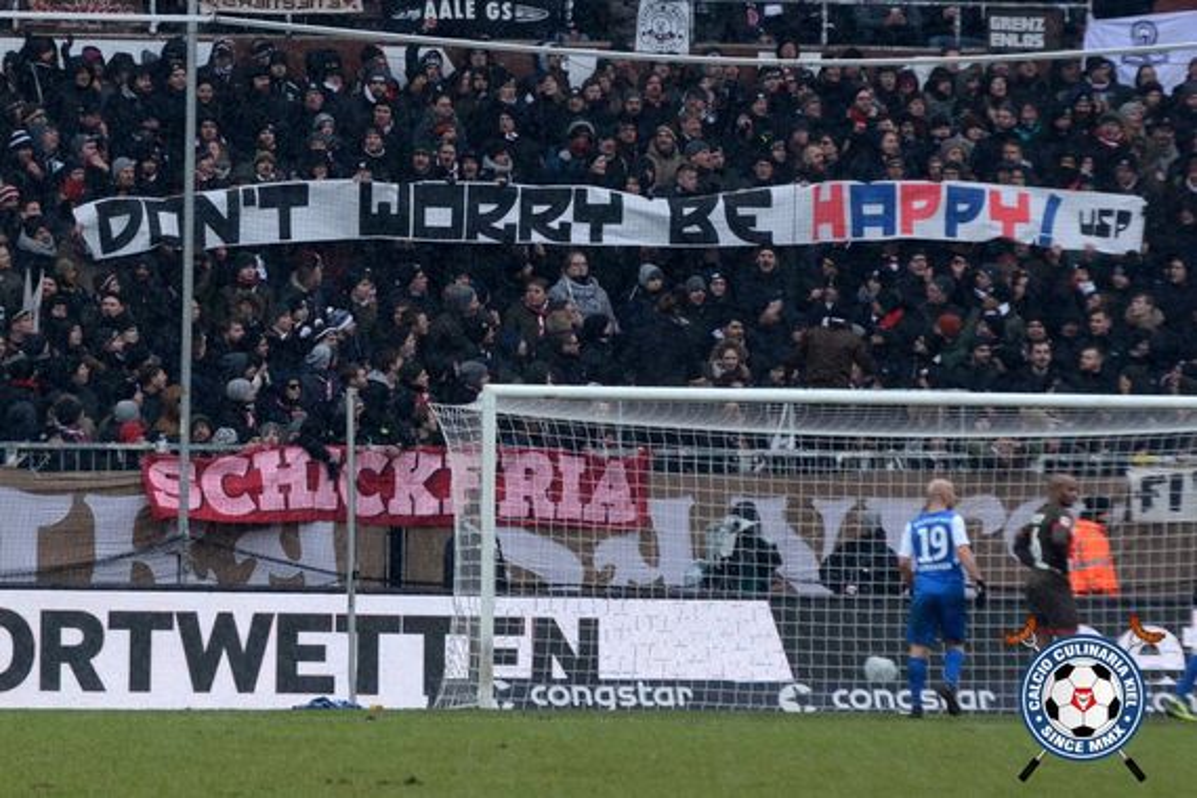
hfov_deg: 6.9
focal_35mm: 300
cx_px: 598
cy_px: 399
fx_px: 9974
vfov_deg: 4.6
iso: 640
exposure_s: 1/800
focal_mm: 200
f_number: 6.3
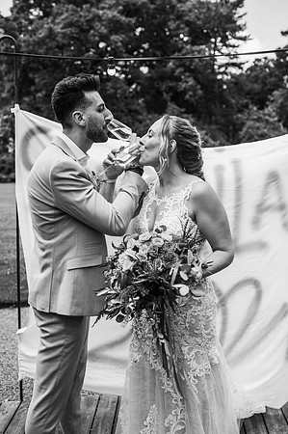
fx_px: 421
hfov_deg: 37.8
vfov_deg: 54.5
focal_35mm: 35
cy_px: 217
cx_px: 144
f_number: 2.8
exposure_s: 1/1000
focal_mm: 35
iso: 100
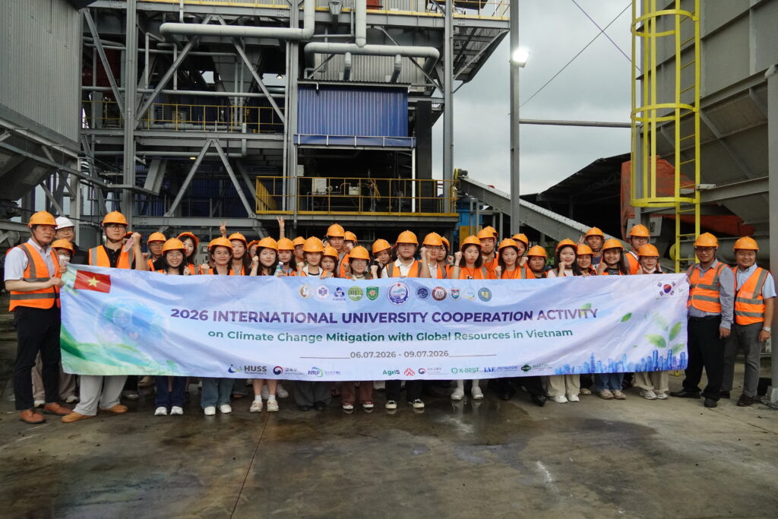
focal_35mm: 27
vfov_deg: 47.9
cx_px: 389
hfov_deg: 67.4
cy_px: 260
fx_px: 584
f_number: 5.6
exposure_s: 1/1250
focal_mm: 18
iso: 3200
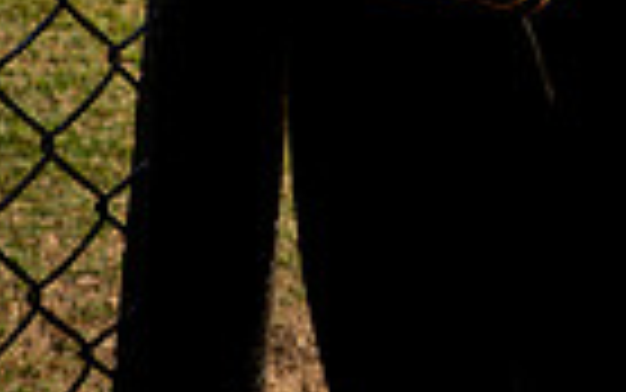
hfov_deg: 15.2
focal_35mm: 135
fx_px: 2304
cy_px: -518
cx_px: 608
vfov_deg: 8.9
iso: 200
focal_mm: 41
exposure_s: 1/250
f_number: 8
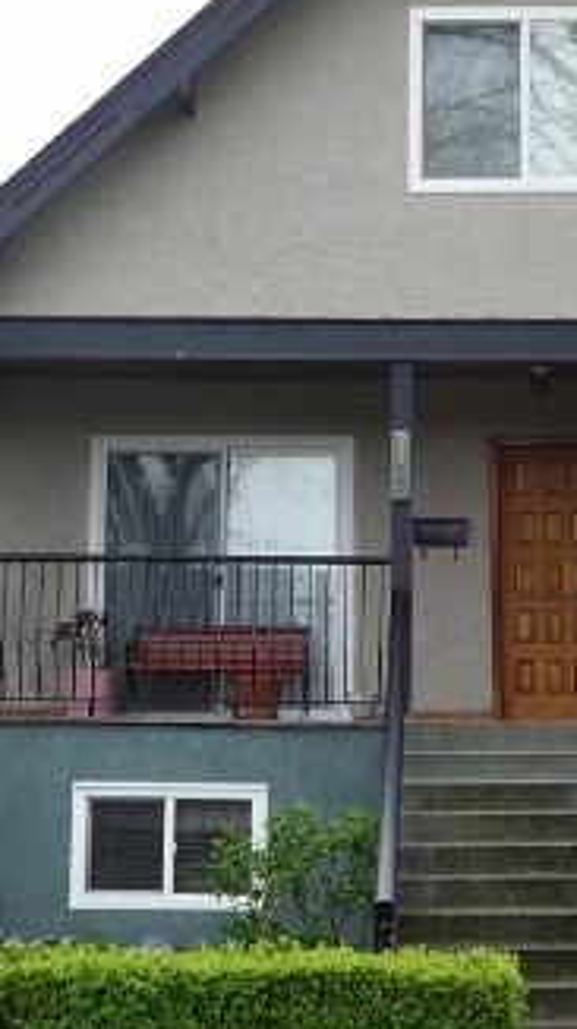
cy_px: 565
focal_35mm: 77
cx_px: 454
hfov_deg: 15.6
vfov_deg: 27.5
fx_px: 2098
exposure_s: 1/80
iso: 100
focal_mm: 4.7
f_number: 3.3
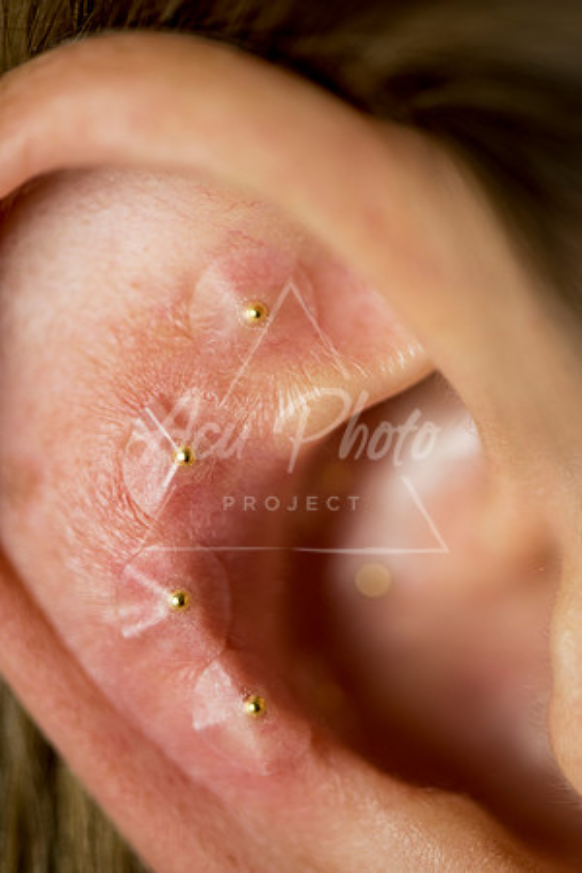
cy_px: 436
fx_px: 2546
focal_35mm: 105
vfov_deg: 19.5
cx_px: 291
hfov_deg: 13.0
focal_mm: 105
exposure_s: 1/200
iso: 500
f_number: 4.2
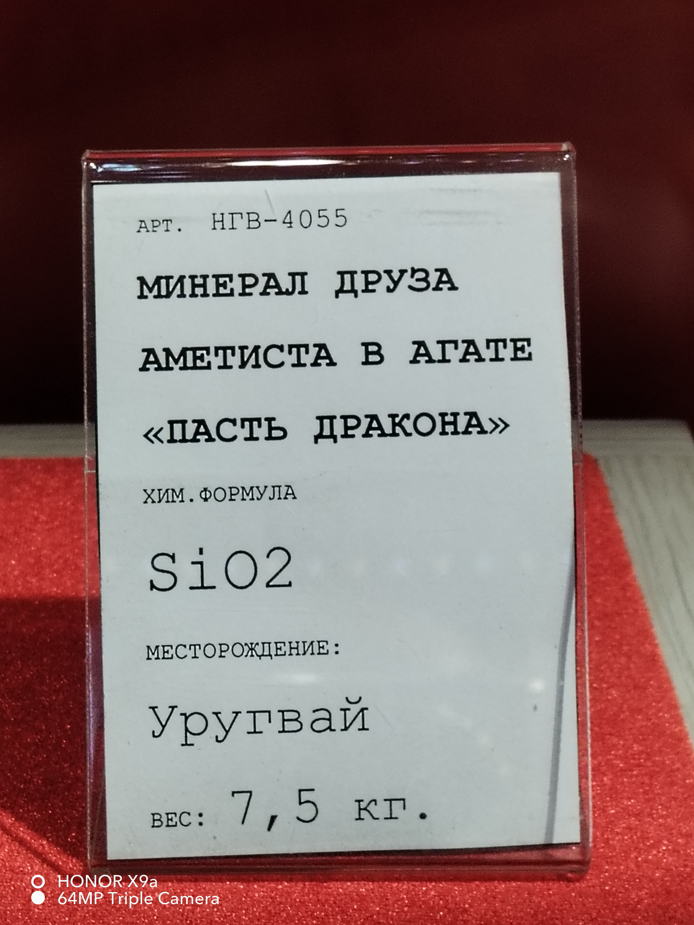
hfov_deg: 11.8
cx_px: 347
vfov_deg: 15.6
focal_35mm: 126
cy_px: 462
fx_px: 3368
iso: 132
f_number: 1.8
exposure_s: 1/120
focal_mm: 4.75
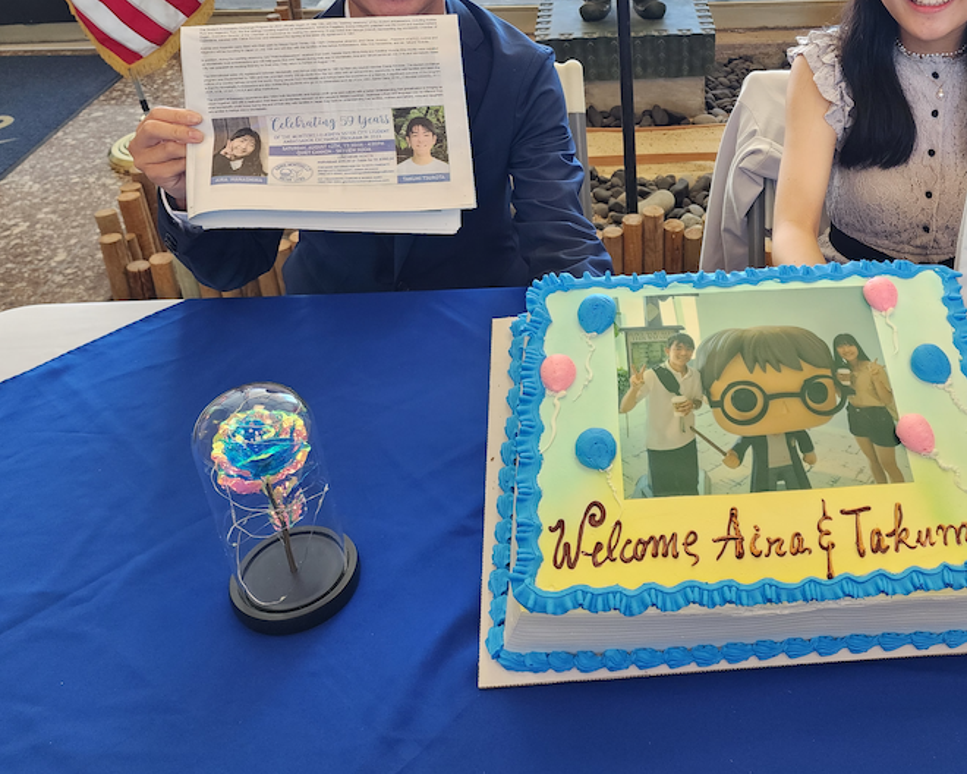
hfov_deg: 51.7
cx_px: 656
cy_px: 259
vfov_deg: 42.8
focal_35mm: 34
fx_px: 973
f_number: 1.8
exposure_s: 1/120
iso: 160
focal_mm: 6.4
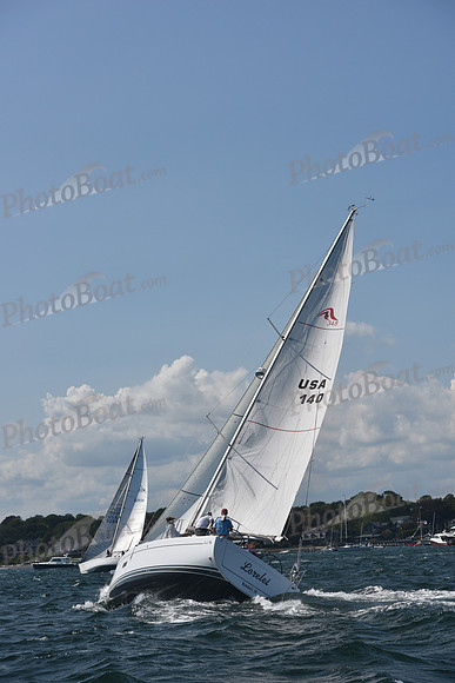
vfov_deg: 26.0
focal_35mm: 78
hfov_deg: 17.5
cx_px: 228
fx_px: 1478
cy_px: 342
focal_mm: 78
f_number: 7.1
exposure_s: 1/1000
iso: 250
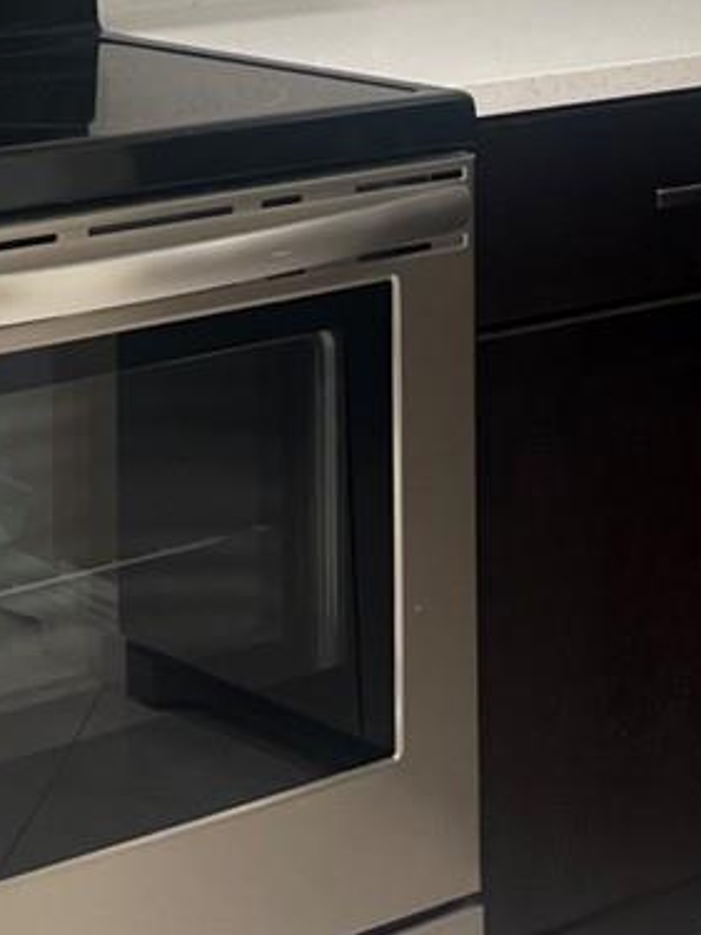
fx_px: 2999
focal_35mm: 111
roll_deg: +0.8
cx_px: 611
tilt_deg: -3.0
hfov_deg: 13.2
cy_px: -242
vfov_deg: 16.8
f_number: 1.5
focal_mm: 5.7
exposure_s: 1/60
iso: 64
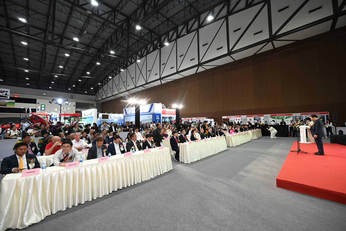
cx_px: 173
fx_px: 135
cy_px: 116
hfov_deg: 104.3
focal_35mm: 14
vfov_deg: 81.2
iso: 2000
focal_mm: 14
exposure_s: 1/125
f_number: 4.5
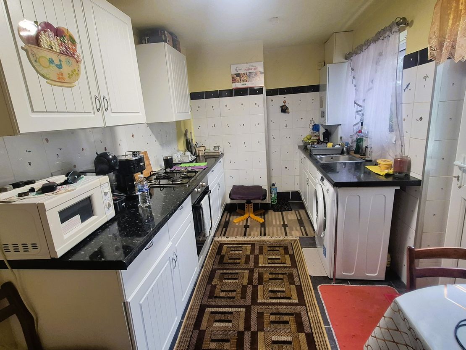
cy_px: 175
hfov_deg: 106.2
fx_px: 175
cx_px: 233
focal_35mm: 13
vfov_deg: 89.9
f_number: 2.2
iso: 160
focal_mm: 1.74
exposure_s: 1/50
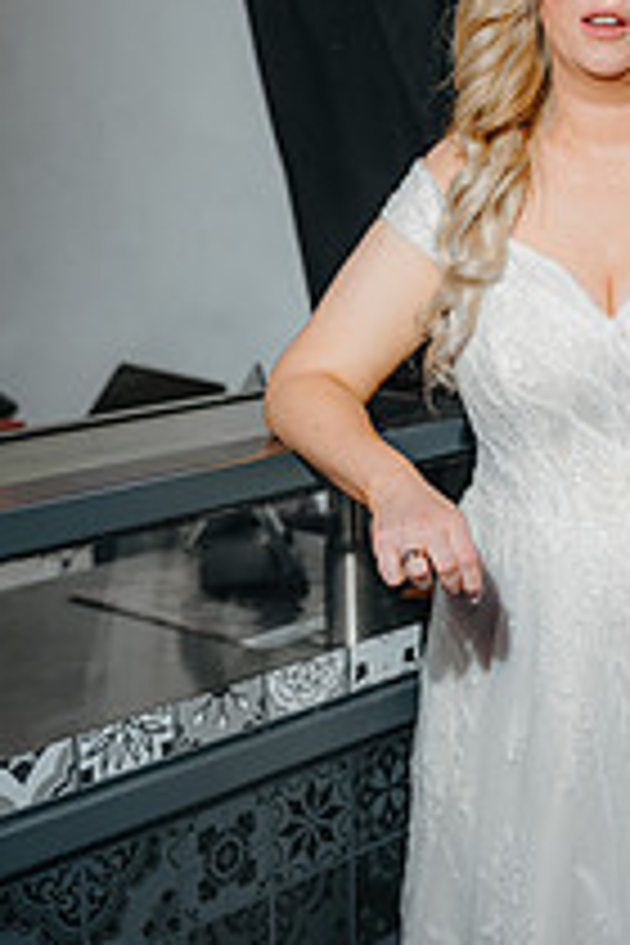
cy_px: 450
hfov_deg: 17.6
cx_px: 670
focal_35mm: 75
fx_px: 1969
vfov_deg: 27.0
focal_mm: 35
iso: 200
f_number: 1.8
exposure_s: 1/200
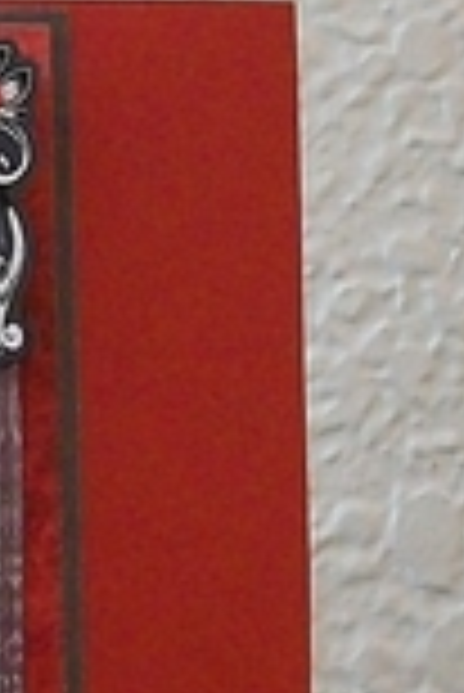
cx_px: -491
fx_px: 1871
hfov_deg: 12.3
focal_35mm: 97
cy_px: 522
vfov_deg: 20.8
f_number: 2.9
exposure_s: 1/8
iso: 220
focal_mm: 5.7
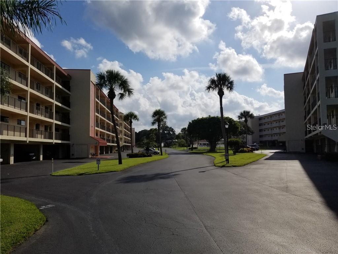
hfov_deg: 67.3
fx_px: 254
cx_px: 169
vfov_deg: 53.1
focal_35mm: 26
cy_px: 127
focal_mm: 4.3
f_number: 1.7
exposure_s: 1/8832
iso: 50
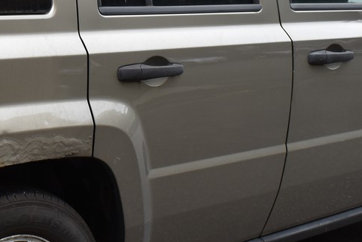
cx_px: 27
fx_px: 986
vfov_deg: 14.0
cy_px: 86
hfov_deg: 20.3
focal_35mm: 98
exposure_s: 1/250
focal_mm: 20
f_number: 5.6
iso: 200
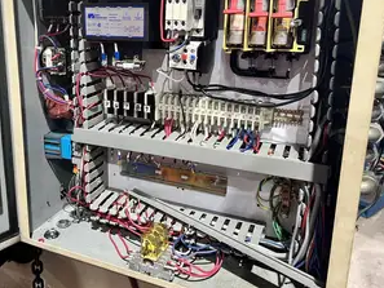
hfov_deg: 51.8
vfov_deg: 40.3
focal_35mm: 35
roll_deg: -0.5
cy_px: 101
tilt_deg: -13.5
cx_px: 133
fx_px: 388
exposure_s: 1/60
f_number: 1.5
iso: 250
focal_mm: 5.7
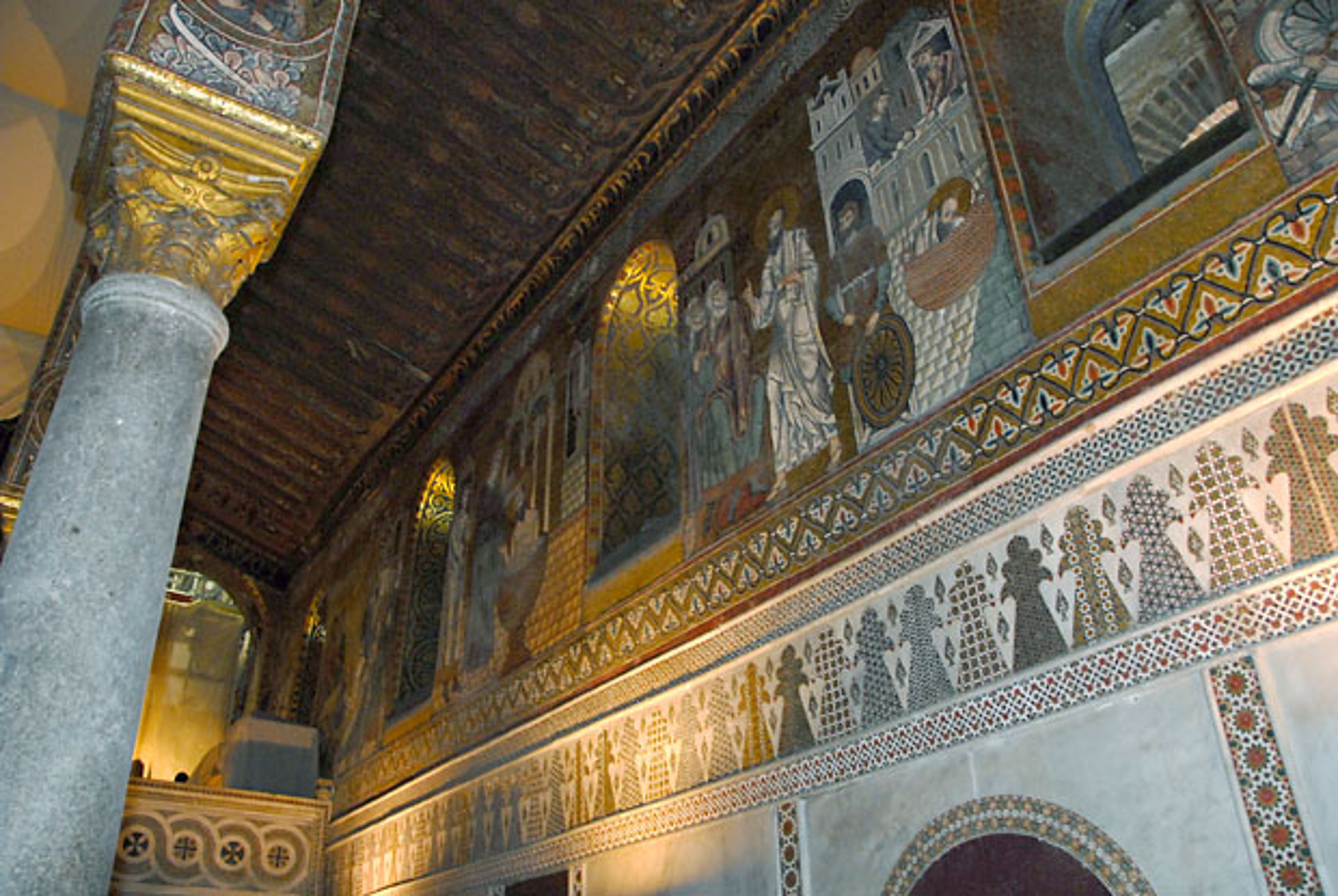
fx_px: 1005
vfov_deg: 48.0
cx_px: 669
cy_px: 448
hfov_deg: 67.3
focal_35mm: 27
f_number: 4.5
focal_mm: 18
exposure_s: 1/60
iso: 400
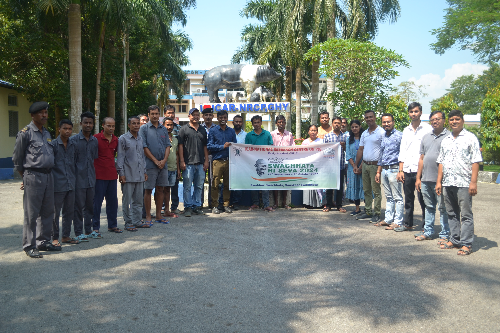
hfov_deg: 57.2
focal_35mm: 33
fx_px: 458
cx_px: 250
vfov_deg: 40.0
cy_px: 166
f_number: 4
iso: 100
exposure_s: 1/320
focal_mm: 22
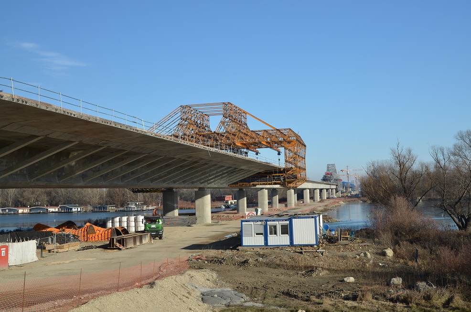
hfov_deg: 46.5
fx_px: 548
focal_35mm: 42
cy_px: 156
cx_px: 236
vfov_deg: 31.8
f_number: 8
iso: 160
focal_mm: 28
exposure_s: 1/250
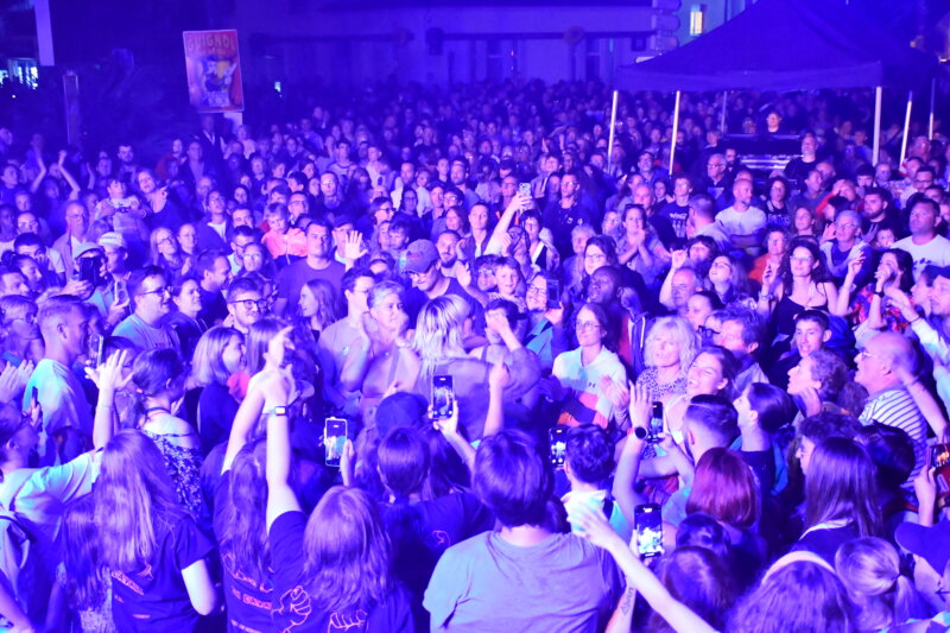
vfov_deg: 26.0
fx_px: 1372
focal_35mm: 52
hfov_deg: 38.2
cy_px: 316
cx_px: 475
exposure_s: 1/60
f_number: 4.2
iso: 16000
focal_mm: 35
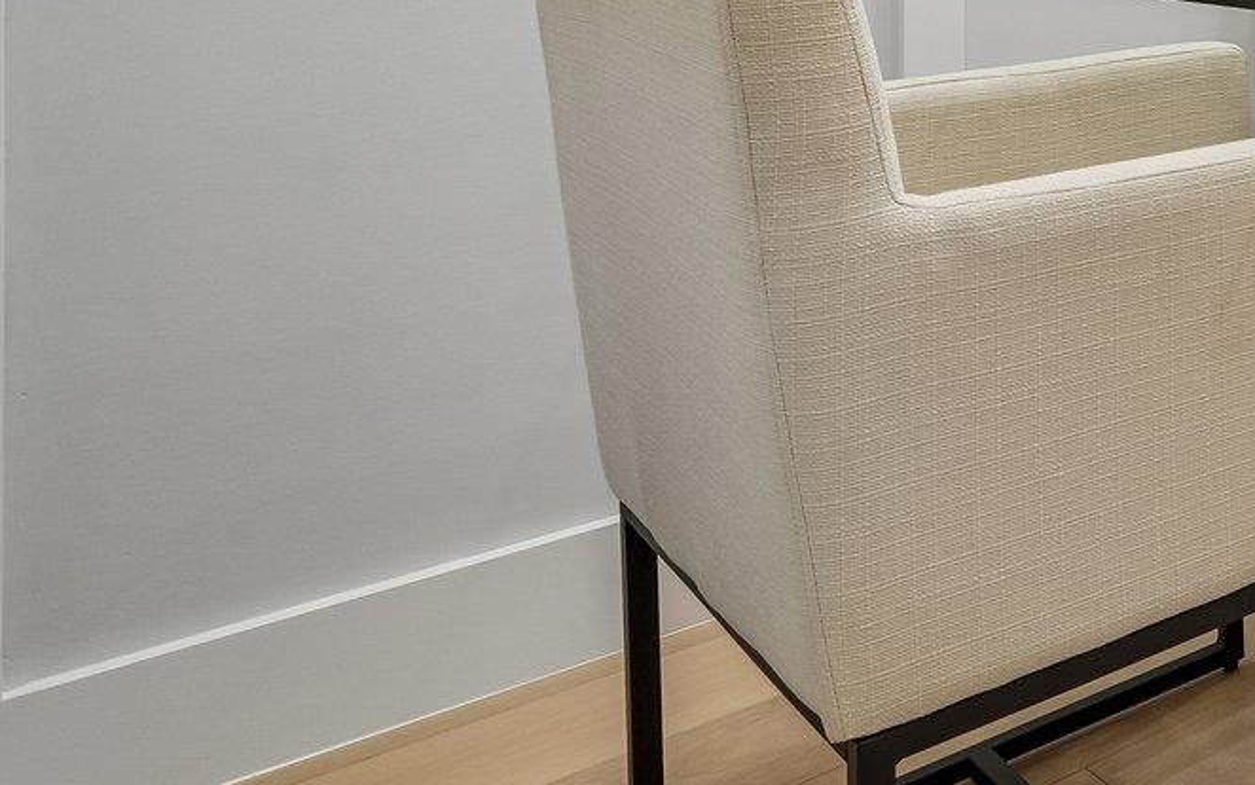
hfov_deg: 28.7
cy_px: -181
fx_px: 1403
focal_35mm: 41
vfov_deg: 27.2
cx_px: 1909
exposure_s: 1/13
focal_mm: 13
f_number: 11
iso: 200
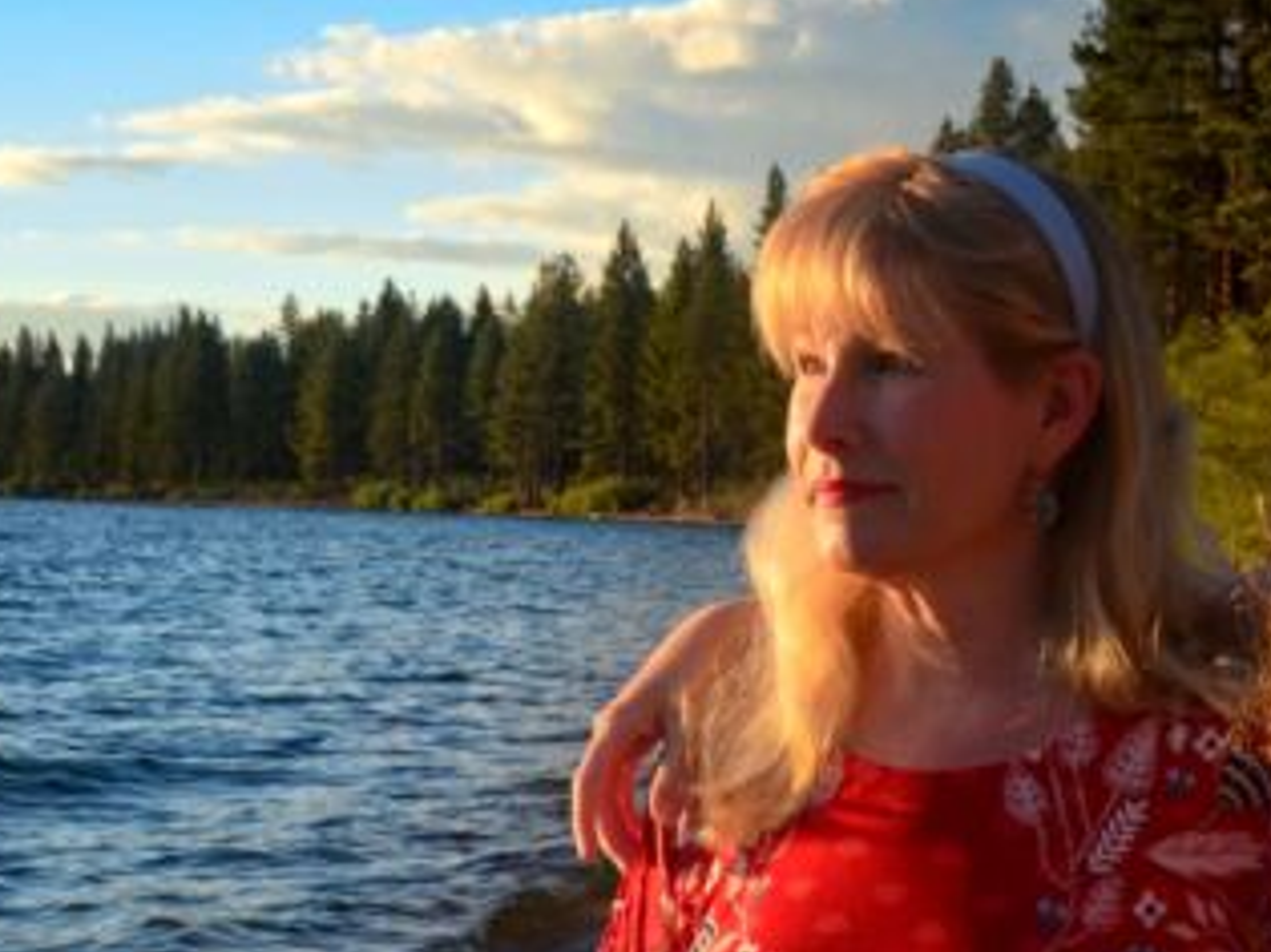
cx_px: 972
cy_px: 781
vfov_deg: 18.5
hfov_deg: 24.4
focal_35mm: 79
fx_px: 2899
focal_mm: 27
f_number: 16
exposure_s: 1/50
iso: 200
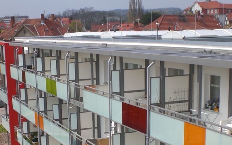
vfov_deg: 17.9
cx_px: 99
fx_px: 449
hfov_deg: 28.9
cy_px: 140
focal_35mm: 71
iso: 50
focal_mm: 6.3
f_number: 4.4
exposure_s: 1/500
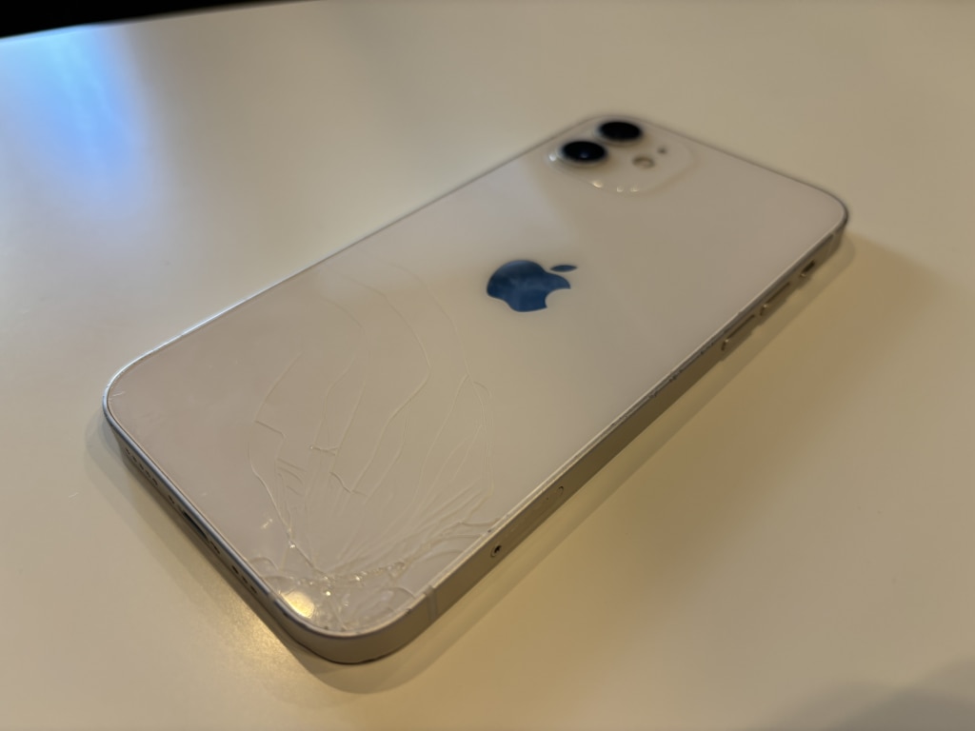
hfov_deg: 67.3
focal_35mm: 26
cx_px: 488
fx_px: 732
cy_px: 366
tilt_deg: -43.7
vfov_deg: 53.1
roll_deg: +0.6
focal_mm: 5.96
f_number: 1.6
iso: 80
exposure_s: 1/120
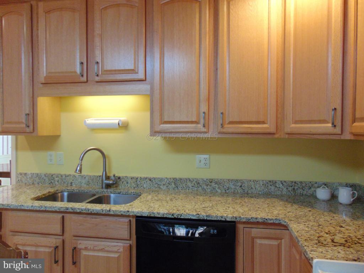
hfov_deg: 69.4
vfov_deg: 54.9
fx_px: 263
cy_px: 136
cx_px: 182
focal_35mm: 25
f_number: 3
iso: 250
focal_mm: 4.5
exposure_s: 1/30
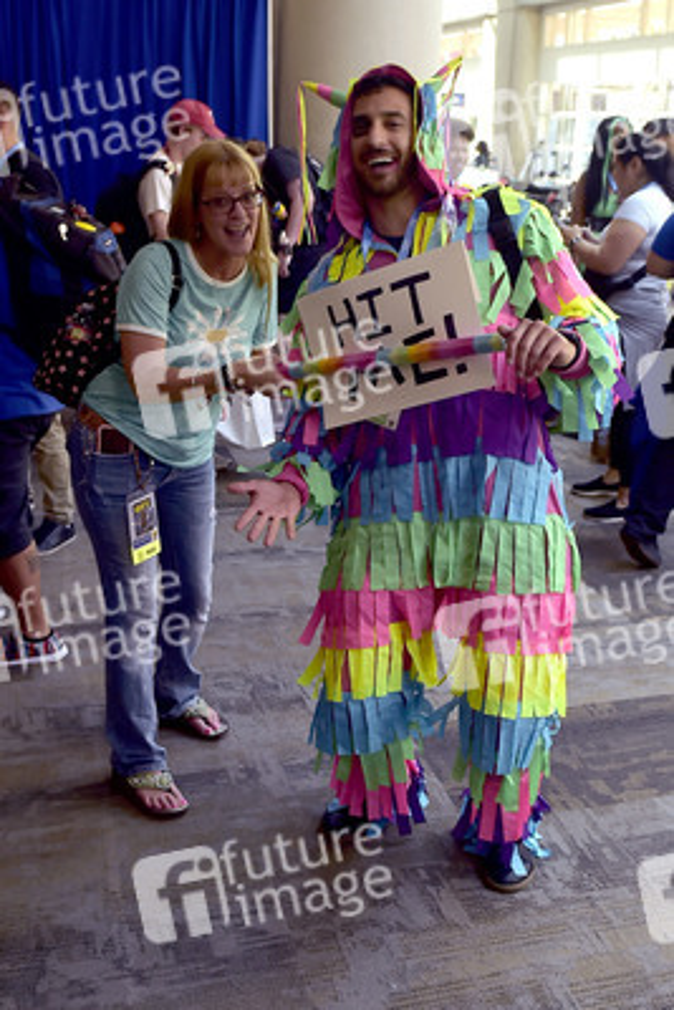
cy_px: 505
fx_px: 673
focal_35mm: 24
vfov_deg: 73.7
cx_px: 337
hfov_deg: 53.2
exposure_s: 1/250
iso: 400
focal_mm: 24
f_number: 4
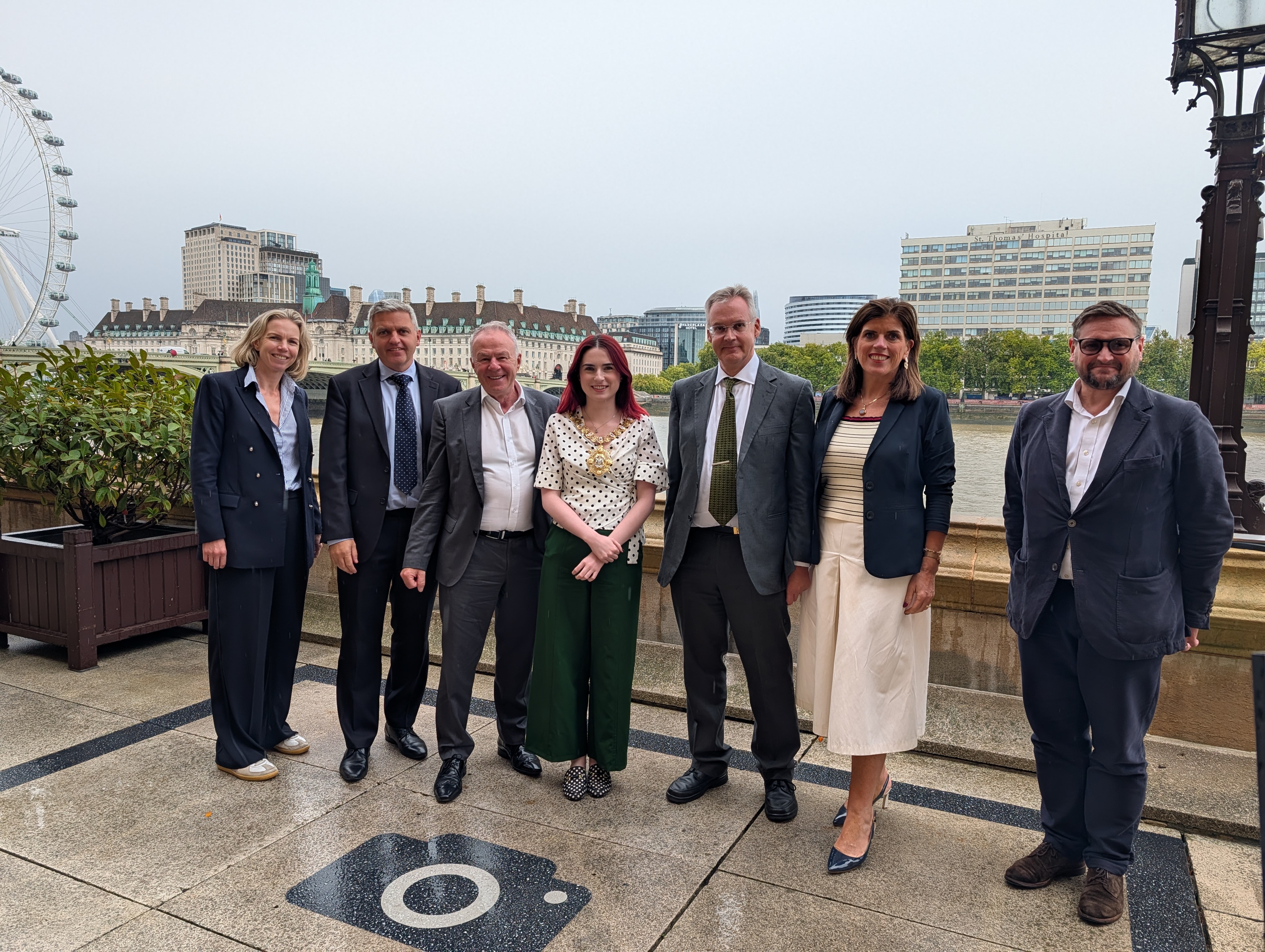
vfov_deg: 56.9
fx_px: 878
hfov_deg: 71.5
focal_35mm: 24
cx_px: 632
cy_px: 476
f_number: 1.68
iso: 29
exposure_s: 1/351
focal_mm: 6.9
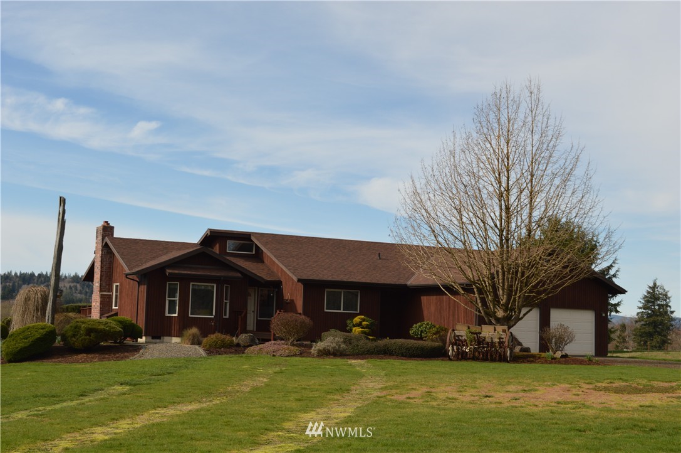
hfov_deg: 37.9
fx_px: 992
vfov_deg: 25.7
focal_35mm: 52
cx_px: 340
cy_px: 226
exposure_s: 1/200
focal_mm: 35
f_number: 7.1
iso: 100
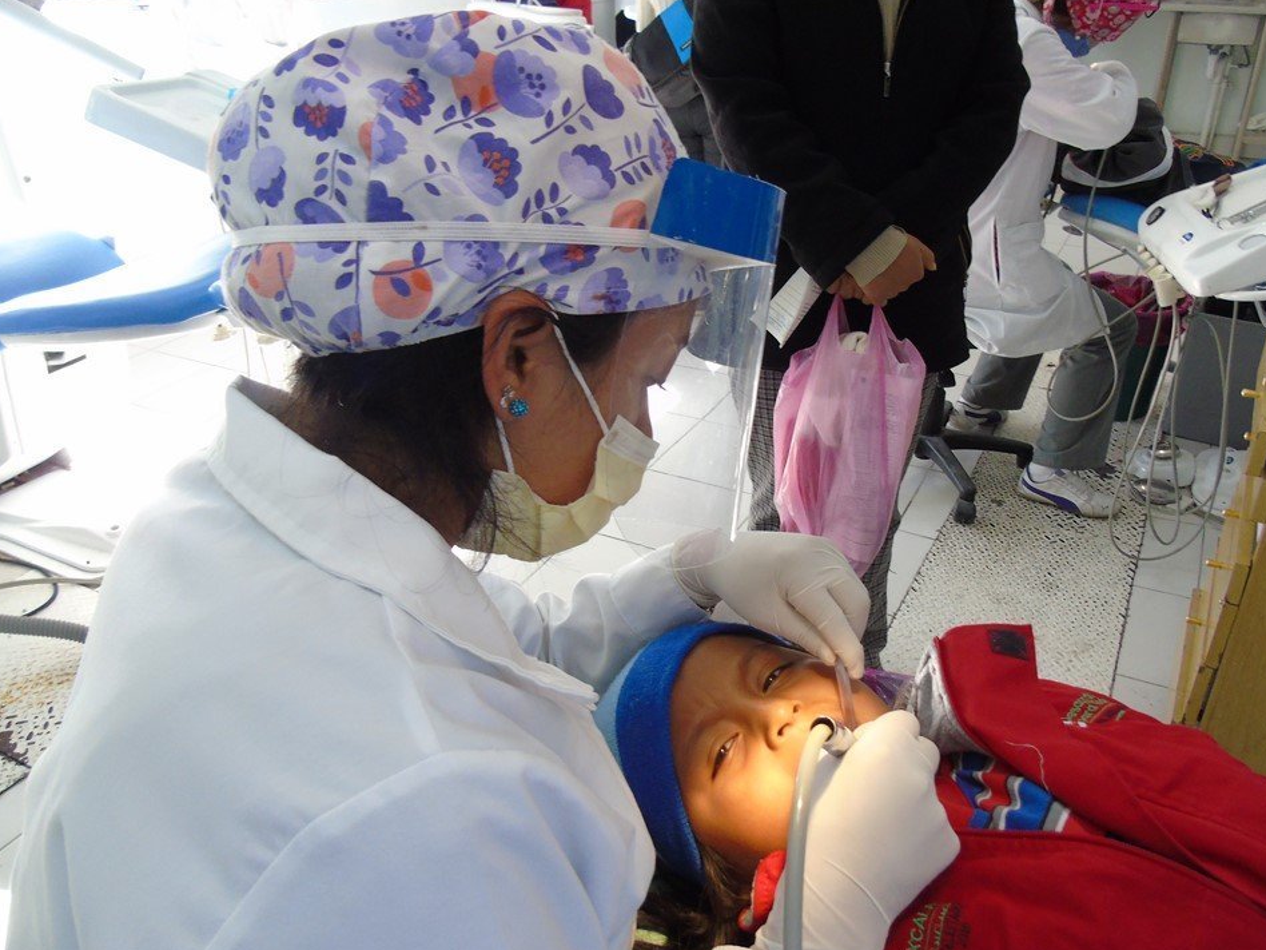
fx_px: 987
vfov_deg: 51.3
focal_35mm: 27
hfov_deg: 65.3
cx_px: 662
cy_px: 486
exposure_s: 1/40
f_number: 3.4
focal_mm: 4.4
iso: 250
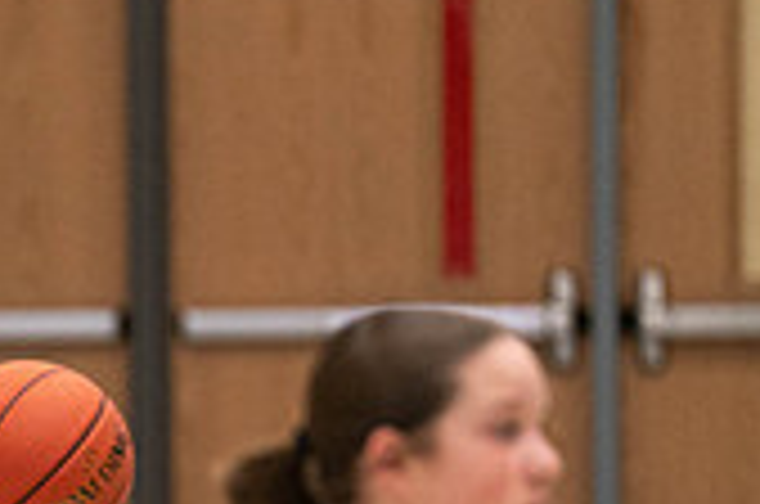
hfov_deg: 2.4
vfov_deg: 1.6
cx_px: -291
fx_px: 17910
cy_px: 634
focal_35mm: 850
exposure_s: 1/1000
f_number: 2.8
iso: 2500
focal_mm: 200
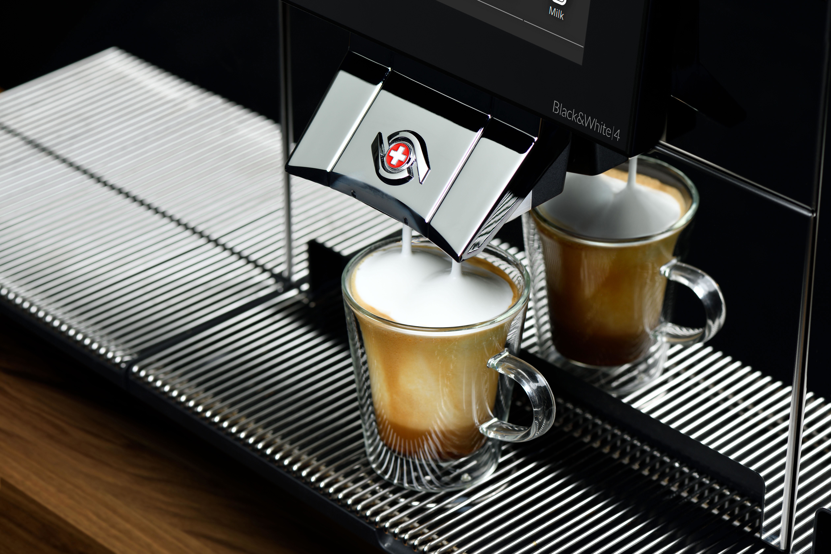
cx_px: 416
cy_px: 277
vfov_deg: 13.0
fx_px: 2424
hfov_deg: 19.5
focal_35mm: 105
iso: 64
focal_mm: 105
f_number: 8
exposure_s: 1/80
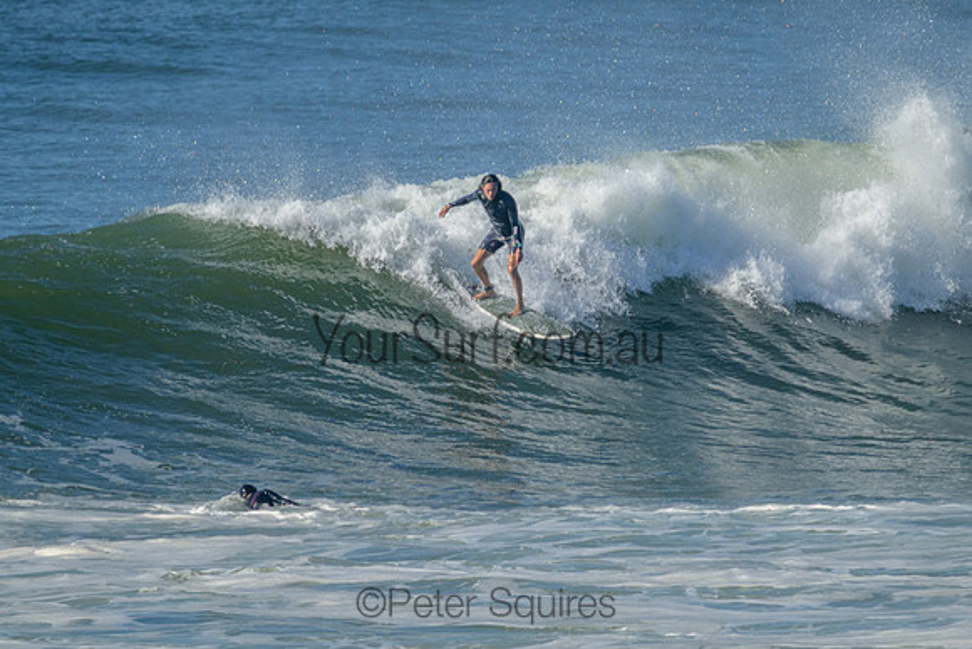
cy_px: 320
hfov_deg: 2.3
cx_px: 551
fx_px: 24477
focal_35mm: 906
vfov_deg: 1.5
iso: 800
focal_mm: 800
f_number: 11
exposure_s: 1/2000
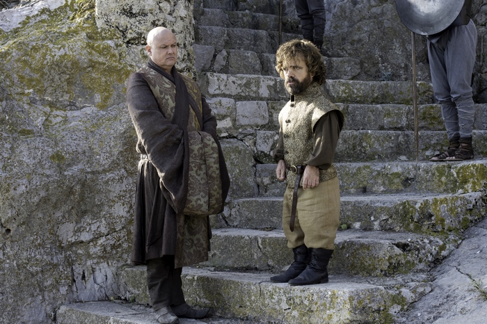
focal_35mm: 70
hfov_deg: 28.9
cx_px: 244
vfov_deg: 19.4
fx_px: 946
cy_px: 162
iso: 500
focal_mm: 70
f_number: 11
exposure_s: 1/125
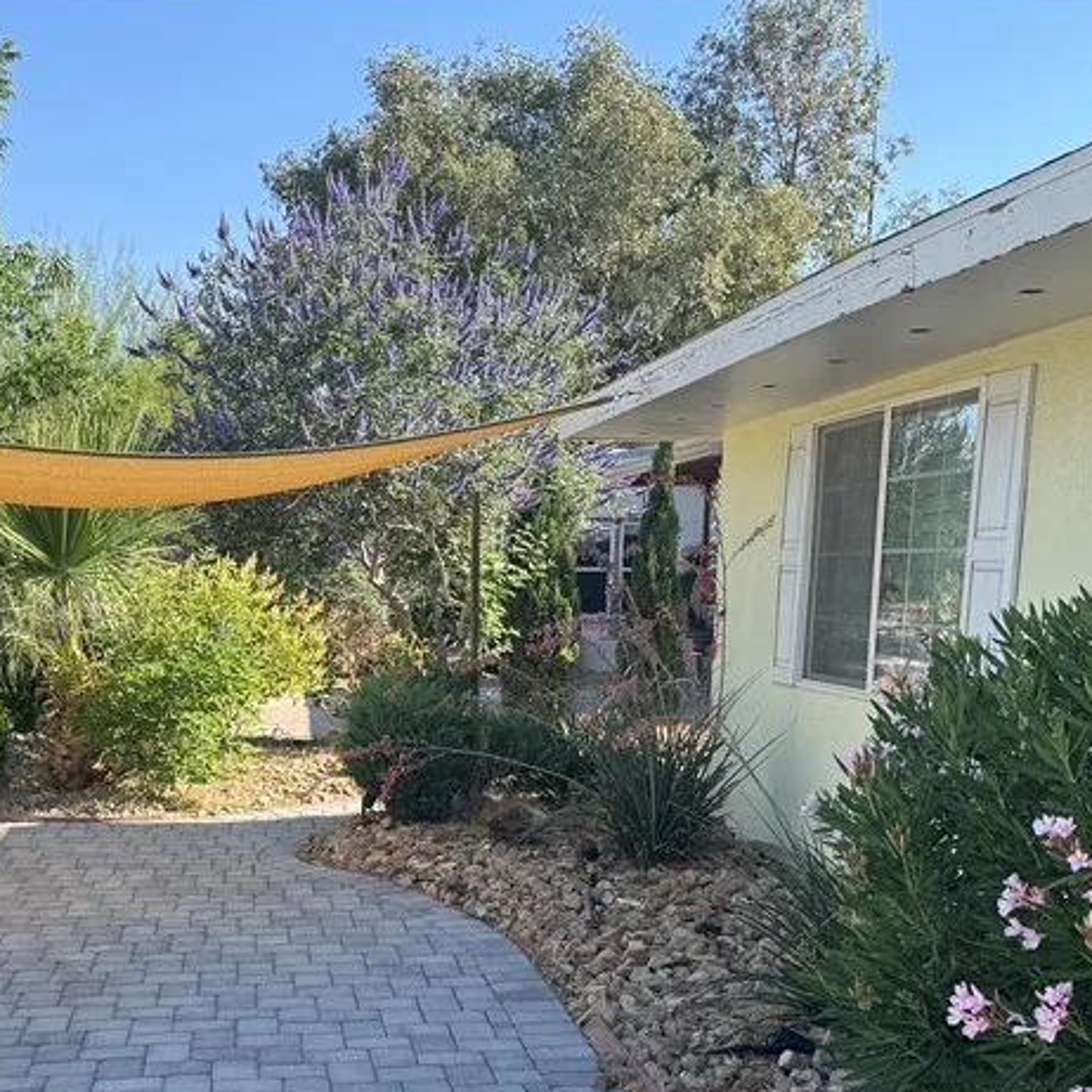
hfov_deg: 35.8
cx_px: 390
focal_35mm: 47
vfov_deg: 34.8
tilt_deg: -10.9
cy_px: 893
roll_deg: -0.4
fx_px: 1677
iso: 80
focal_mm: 6.76
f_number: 1.78
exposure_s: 1/1215
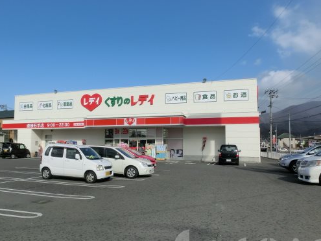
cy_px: 129
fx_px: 288
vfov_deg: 45.5
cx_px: 128
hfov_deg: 57.9
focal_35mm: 31
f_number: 7.9
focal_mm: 4.24
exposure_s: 1/320
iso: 80
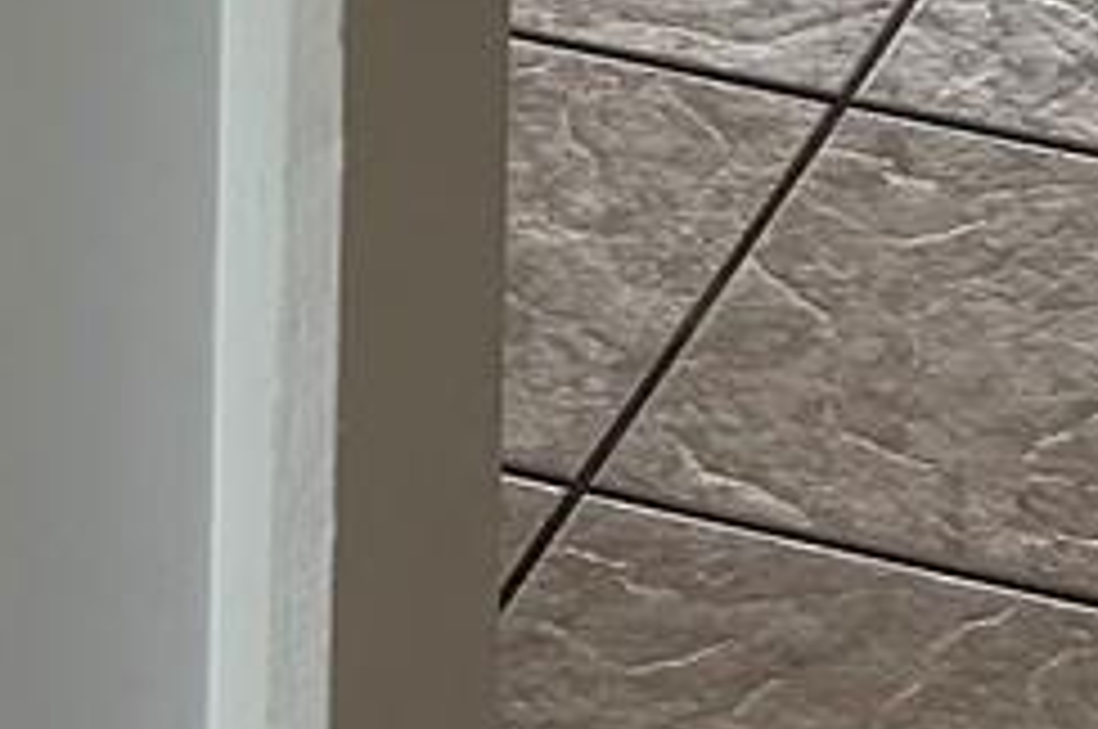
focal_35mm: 164
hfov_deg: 12.5
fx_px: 4995
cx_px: 914
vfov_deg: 7.1
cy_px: -1746
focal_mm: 6.86
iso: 80
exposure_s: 1/154
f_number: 1.78
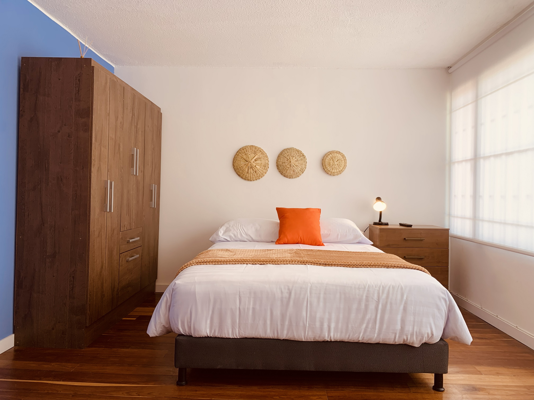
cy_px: 200
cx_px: 267
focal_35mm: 26
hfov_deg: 67.3
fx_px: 401
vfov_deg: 53.1
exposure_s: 1/121
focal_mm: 4.25
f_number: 1.8
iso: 32
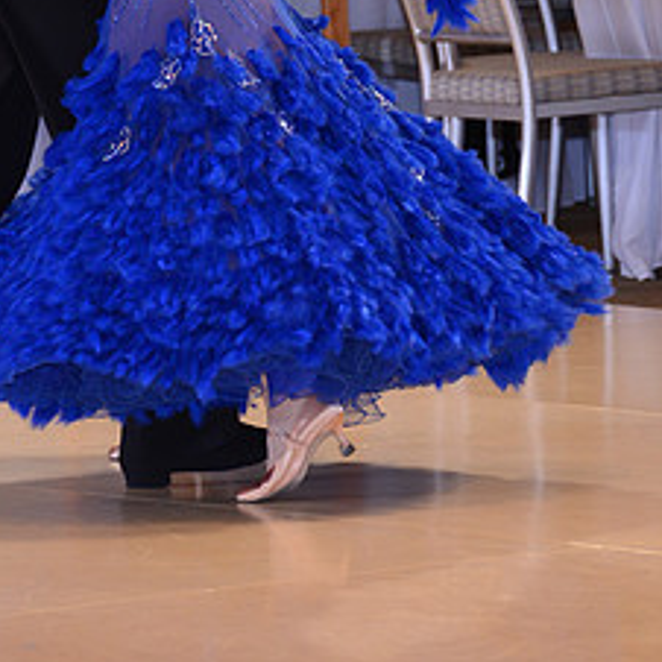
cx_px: 204
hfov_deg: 4.1
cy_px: -135
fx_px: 9217
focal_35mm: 426
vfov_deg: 4.1
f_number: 5.6
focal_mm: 195
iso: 1250
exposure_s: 1/250
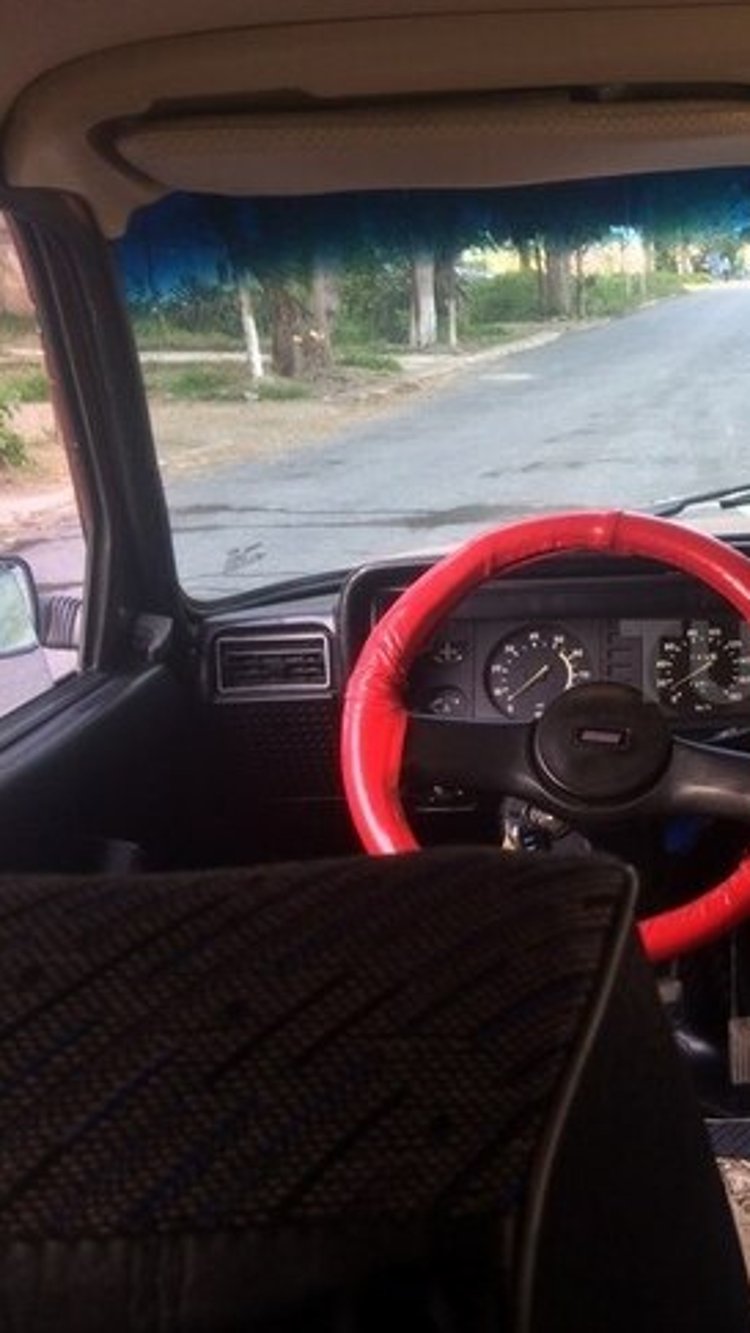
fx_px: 1519
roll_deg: -0.8
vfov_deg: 47.3
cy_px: 661
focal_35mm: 43
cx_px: 901
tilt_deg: -14.8
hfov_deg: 25.0
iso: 50
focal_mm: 4.15
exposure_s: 1/100
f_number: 2.2
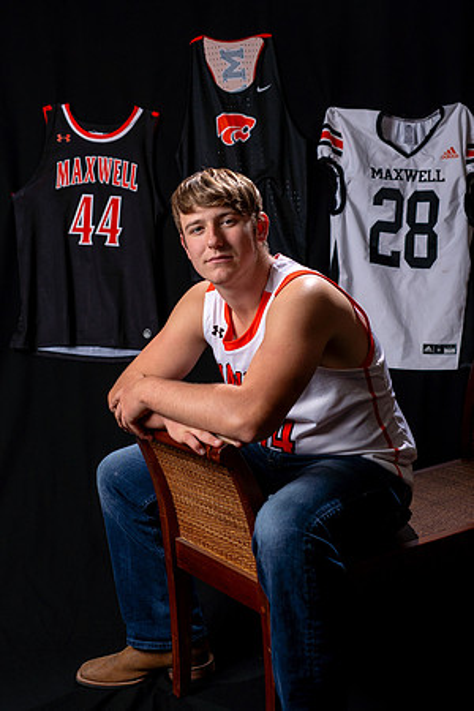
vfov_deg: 49.6
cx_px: 237
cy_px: 356
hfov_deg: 34.2
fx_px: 770
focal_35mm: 39
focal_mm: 26
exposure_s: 1/160
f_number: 2.8
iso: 100
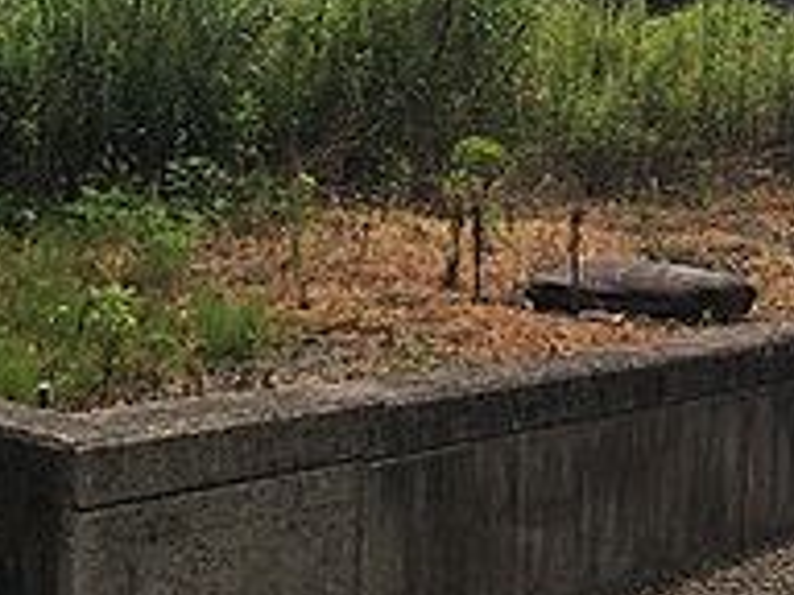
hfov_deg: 26.2
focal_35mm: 68
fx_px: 1560
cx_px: -91
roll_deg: +0.0
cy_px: 209
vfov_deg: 21.5
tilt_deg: -6.2
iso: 32
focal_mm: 4.15
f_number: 2.2
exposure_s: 1/1786
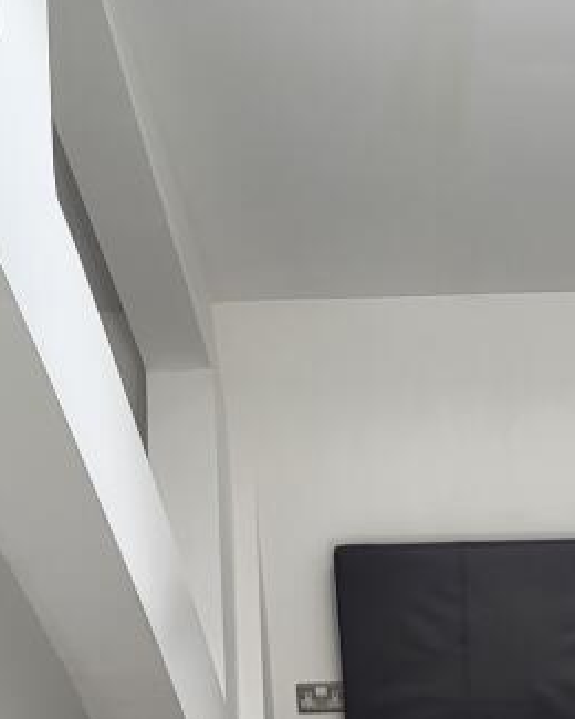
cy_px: 1051
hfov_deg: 18.8
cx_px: 524
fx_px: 1702
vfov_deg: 20.7
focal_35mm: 80
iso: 80
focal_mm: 5.4
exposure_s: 1/100
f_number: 1.8
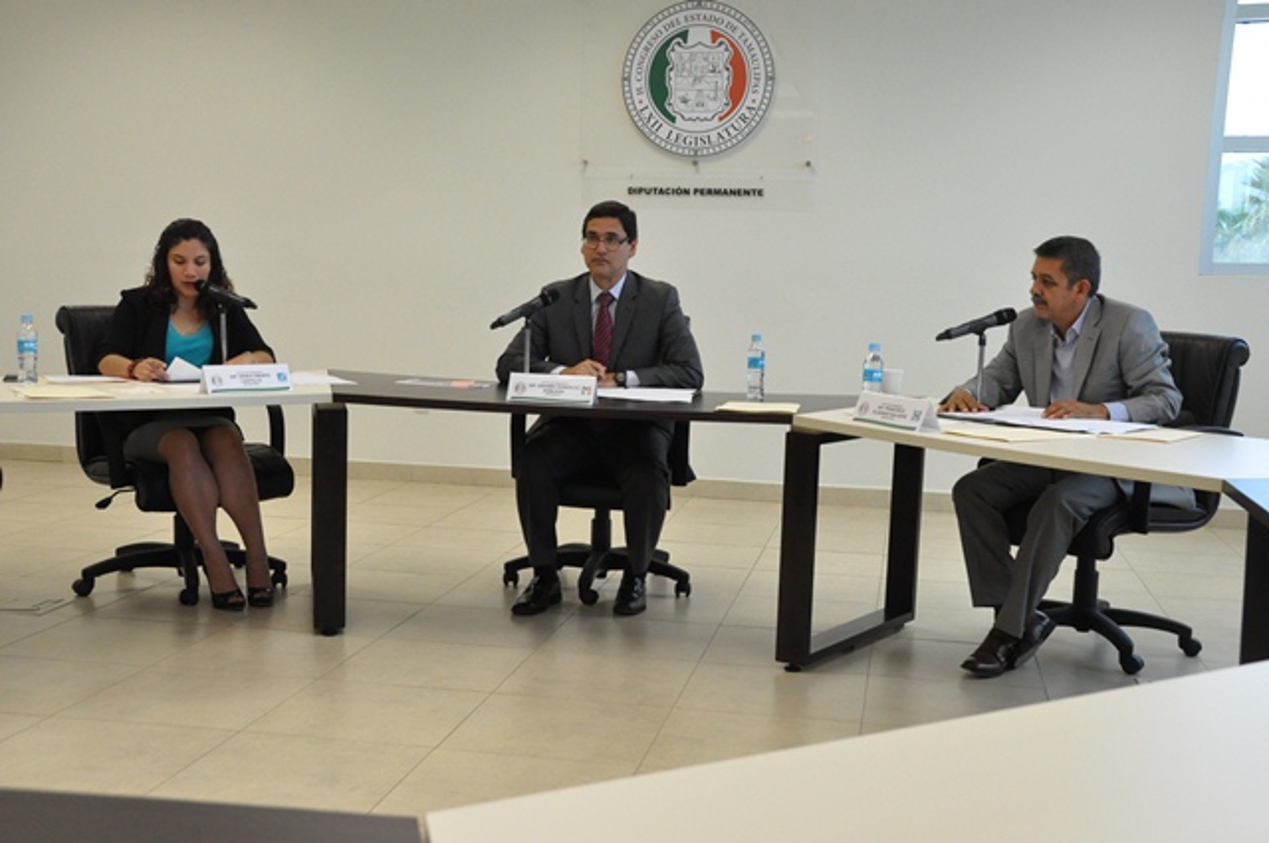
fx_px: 1531
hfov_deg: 45.0
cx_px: 634
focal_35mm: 44
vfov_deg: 30.8
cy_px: 422
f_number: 7.1
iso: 2000
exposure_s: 1/200
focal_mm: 29
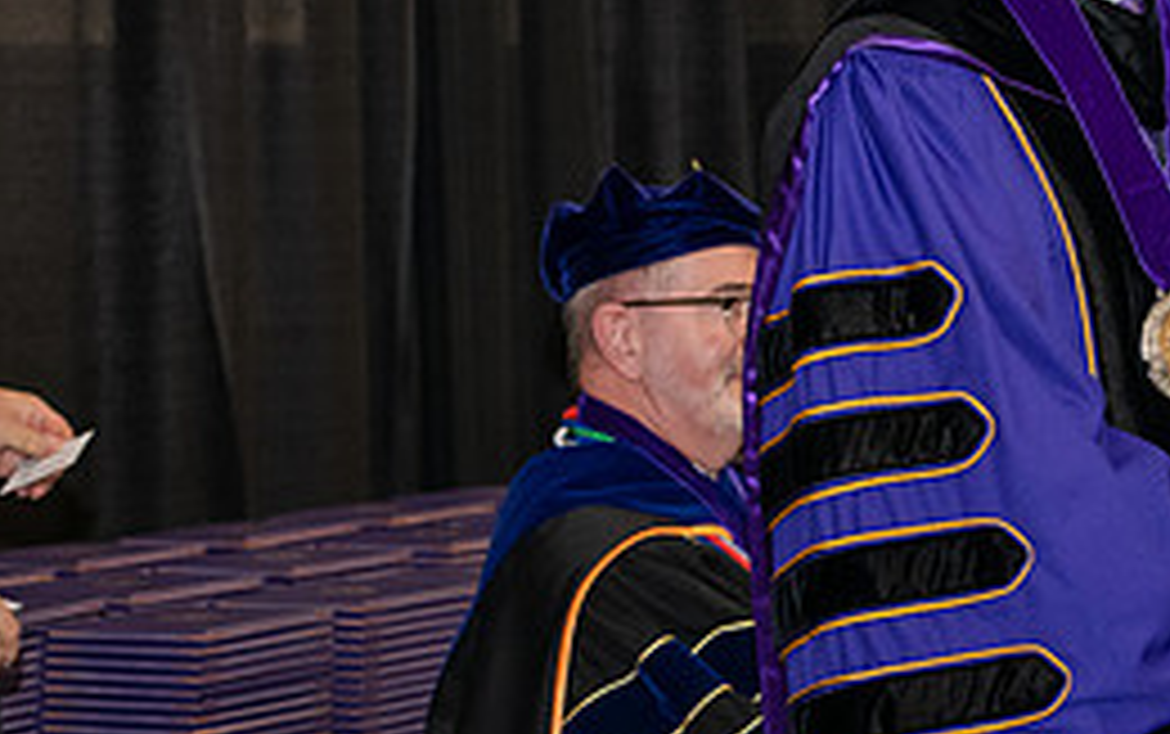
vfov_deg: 8.3
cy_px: 200
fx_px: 5074
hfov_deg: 13.0
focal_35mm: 159
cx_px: 1152
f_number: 5.6
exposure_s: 1/200
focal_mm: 70
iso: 2500
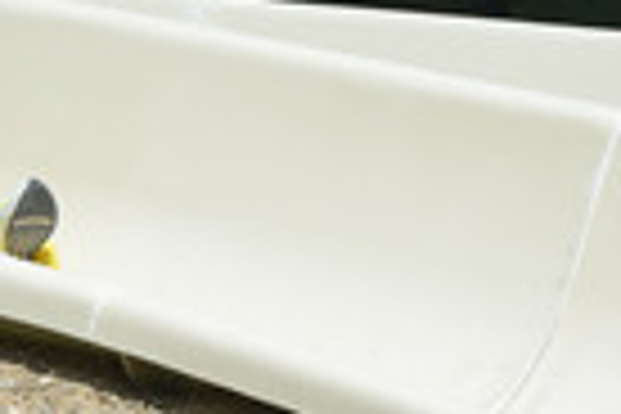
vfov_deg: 2.4
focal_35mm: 564
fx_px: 9728
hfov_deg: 3.6
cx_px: -198
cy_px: 223
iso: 450
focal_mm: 195
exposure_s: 1/1250
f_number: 6.3
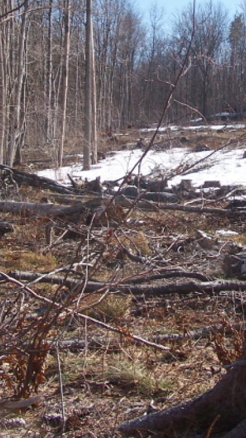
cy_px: 148
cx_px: 168
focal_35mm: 77
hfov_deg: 15.7
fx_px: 893
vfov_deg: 27.4
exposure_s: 1/640
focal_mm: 6.3
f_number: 4
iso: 80
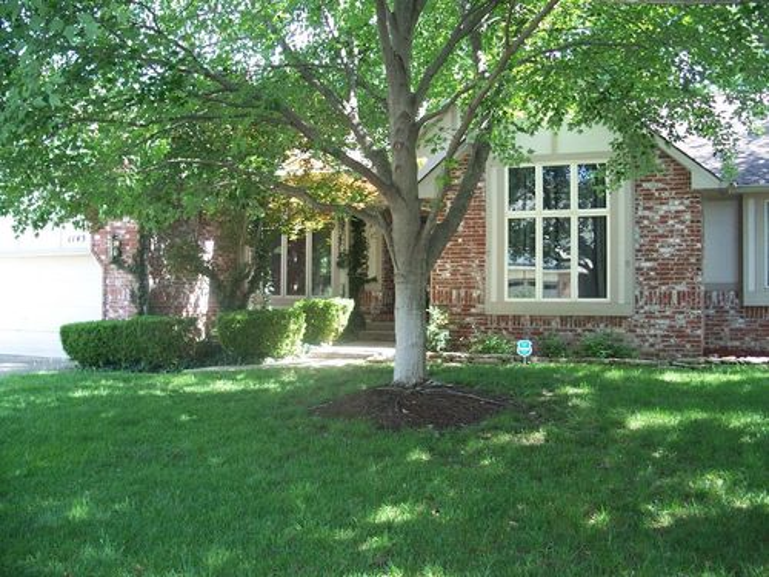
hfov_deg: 50.1
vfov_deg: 38.7
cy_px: 288
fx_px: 822
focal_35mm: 37
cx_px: 384
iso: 125
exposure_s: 1/80
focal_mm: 7.8
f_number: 2.8
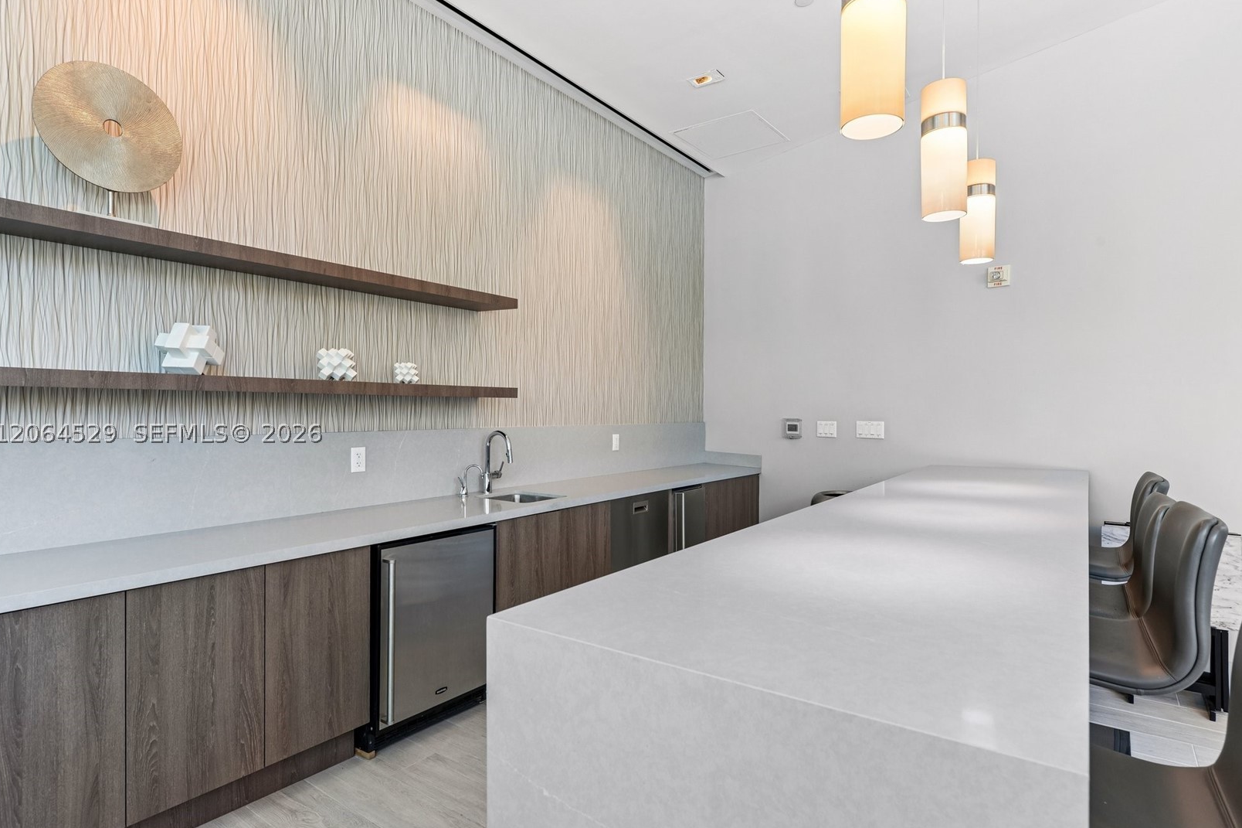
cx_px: 625
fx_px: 655
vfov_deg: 64.5
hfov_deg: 86.9
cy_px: 432
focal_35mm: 19
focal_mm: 18
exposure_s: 1/6
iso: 200
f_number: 9
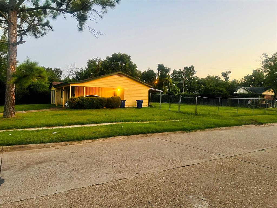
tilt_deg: +1.5
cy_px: 104
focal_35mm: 26
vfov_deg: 53.1
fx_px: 208
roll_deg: -0.2
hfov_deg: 67.3
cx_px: 138
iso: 500
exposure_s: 1/42
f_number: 1.5
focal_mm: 5.7
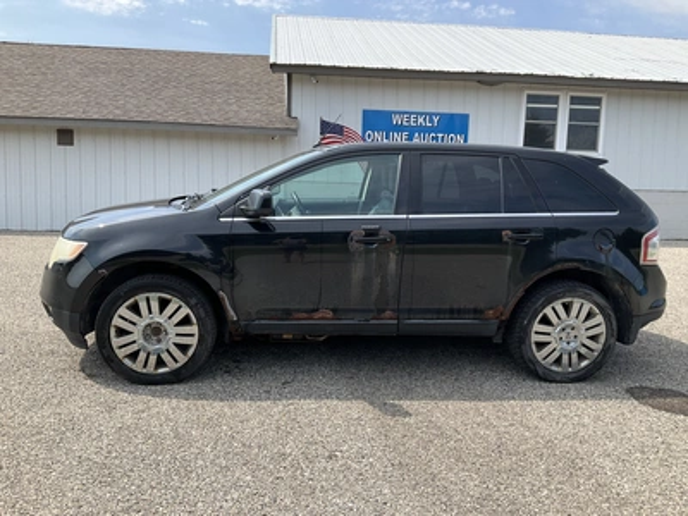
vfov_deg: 48.2
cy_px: 258
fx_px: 576
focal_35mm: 29
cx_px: 344
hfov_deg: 61.7
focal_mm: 3
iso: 25
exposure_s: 1/1055
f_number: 1.8
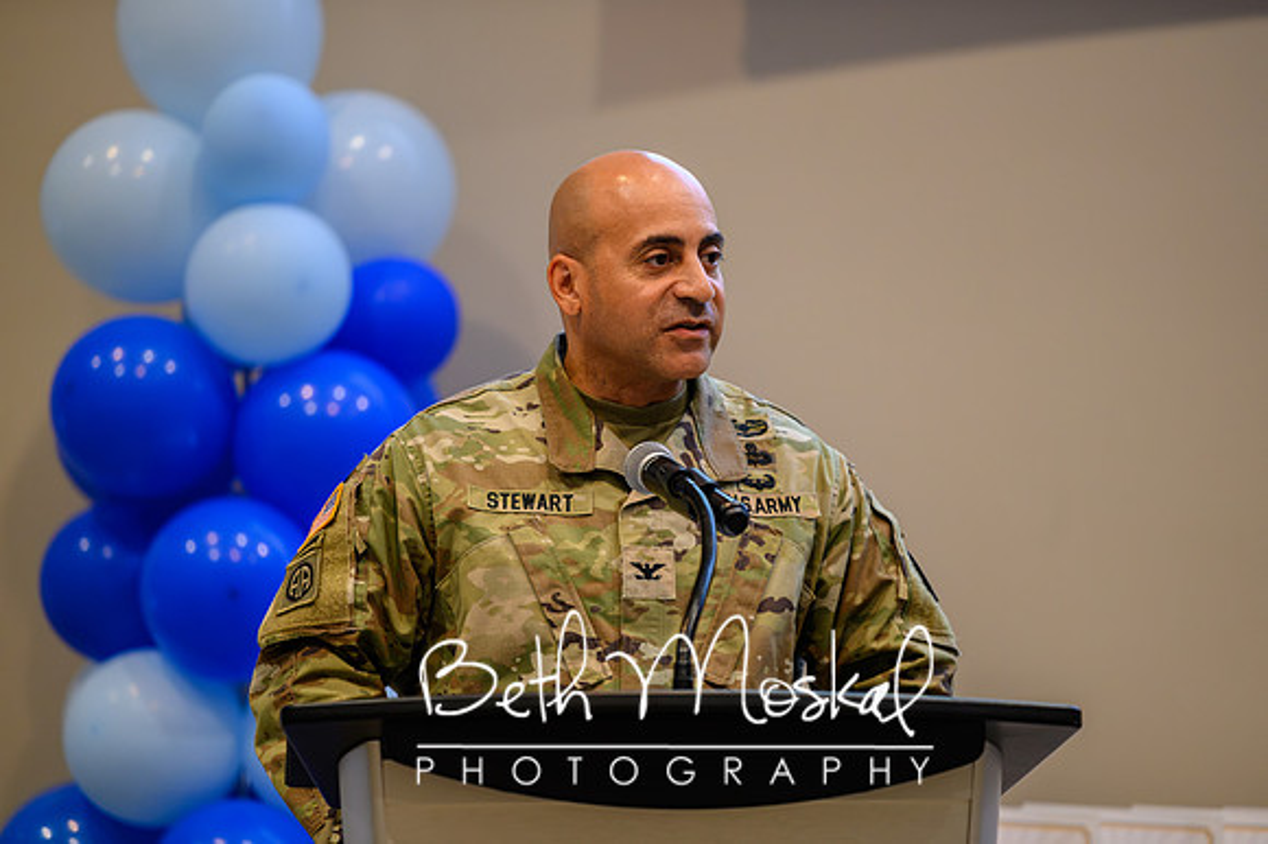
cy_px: 422
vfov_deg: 6.9
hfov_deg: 10.3
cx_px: 634
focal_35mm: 200
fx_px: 7040
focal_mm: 200
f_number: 2.8
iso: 1250
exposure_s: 1/160
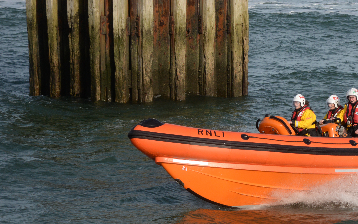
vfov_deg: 6.7
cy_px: 134
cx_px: 309
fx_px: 1903
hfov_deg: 10.7
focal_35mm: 195
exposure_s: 1/1000
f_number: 16
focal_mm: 110
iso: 1250
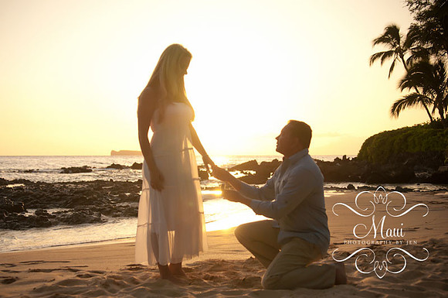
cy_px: 149
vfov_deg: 28.0
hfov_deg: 41.2
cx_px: 224
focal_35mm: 48
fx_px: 596
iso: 640
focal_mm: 32
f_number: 2.8
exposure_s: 1/4000
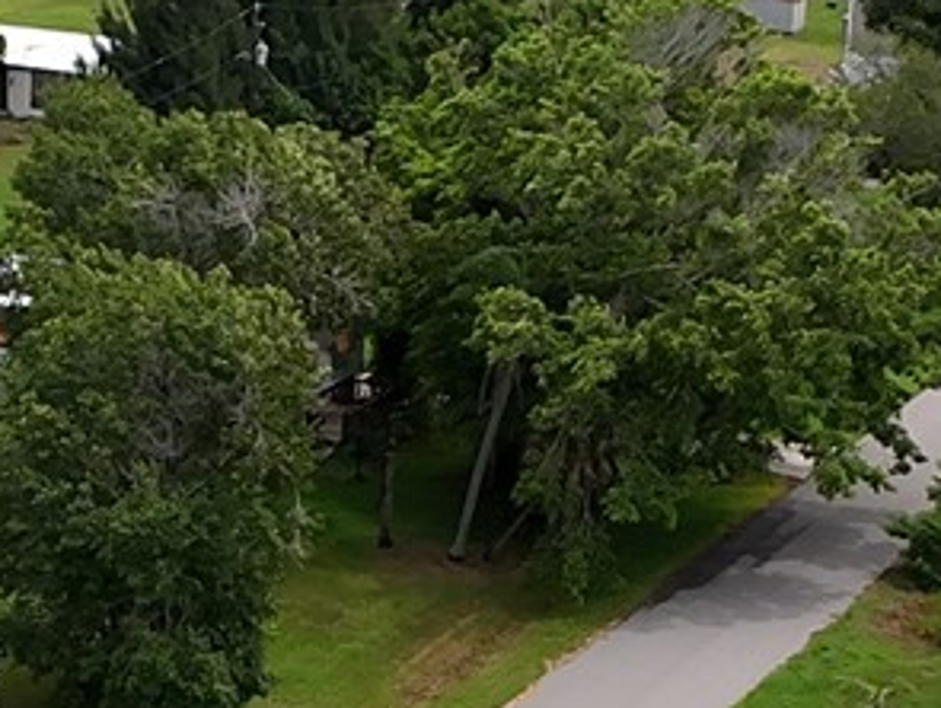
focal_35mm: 130
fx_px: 3538
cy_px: 702
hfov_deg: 14.9
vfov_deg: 11.3
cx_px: 32
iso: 100
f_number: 2.8
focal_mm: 4.55
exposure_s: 1/640
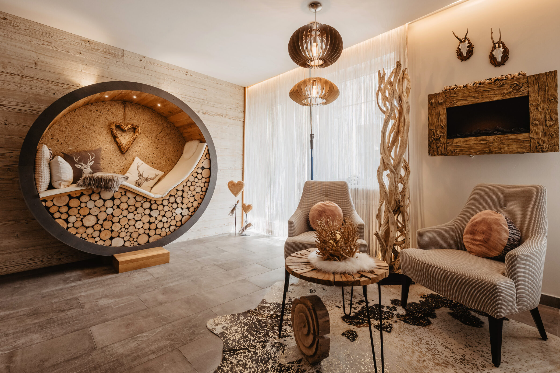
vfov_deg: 71.9
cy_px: 180
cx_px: 292
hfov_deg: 94.8
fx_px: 257
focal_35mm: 17
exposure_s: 1/40
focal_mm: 15.5
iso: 320
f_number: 6.3
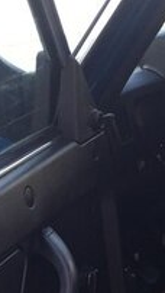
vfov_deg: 20.6
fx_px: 799
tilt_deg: -24.2
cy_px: 218
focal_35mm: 103
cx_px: 344
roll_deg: +0.6
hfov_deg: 10.7
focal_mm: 4.15
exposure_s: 1/100
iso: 40
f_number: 2.2
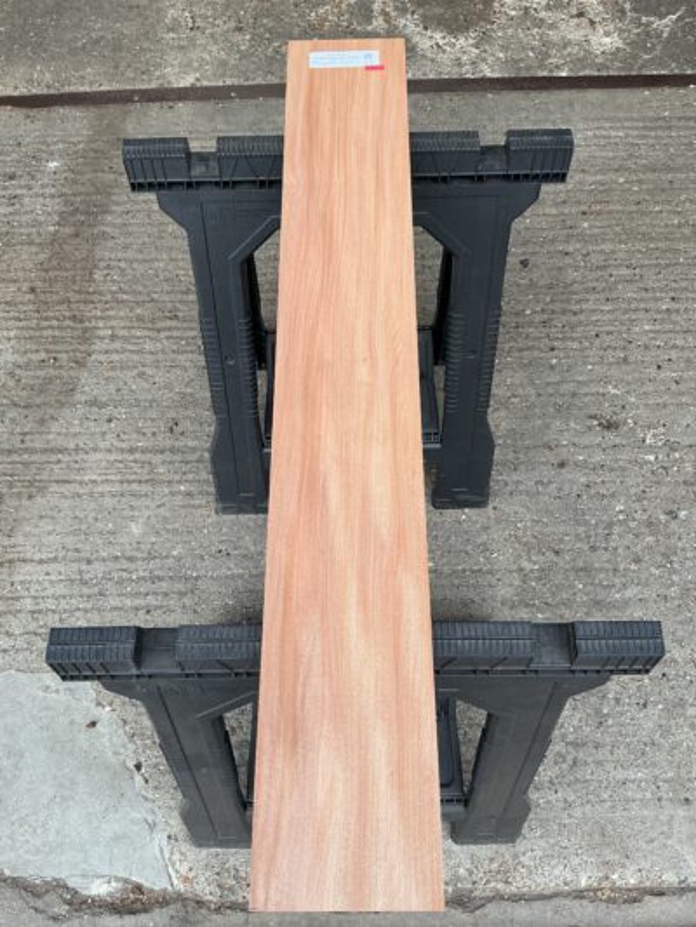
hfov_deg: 48.2
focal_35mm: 29
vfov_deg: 61.6
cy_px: 464
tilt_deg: -65.6
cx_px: 348
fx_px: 777
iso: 25
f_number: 1.8
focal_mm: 3
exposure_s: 1/120
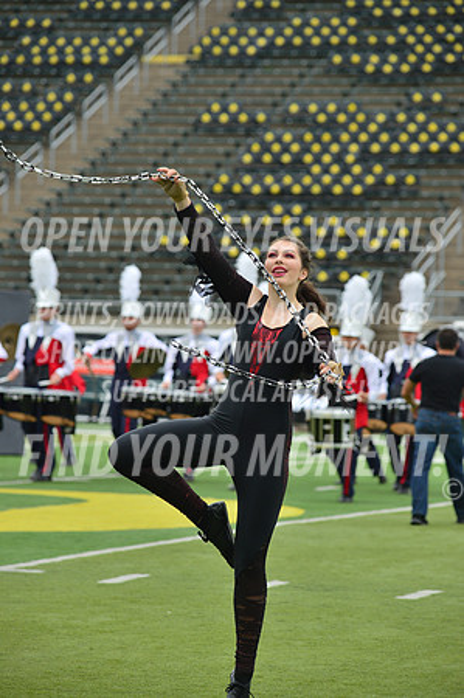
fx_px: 3488
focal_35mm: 180
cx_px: 232
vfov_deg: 11.4
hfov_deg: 7.6
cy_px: 349
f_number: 5.6
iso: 200
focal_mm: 180
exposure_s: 1/800
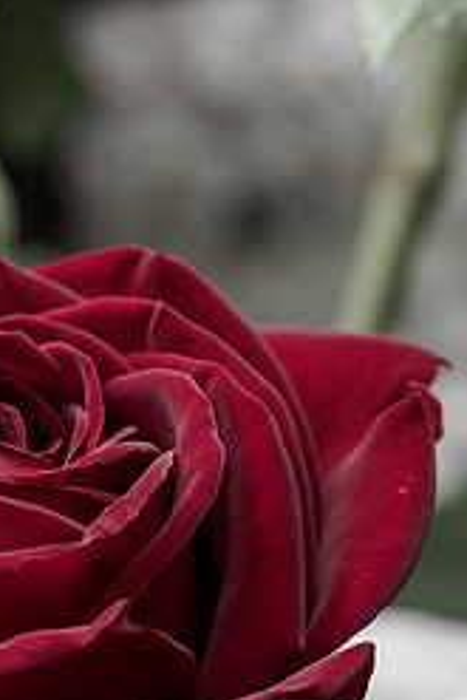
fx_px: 14708
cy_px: 496
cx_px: 36
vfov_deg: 2.7
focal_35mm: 757
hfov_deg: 1.8
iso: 200
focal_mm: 150
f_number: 4
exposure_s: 1/400
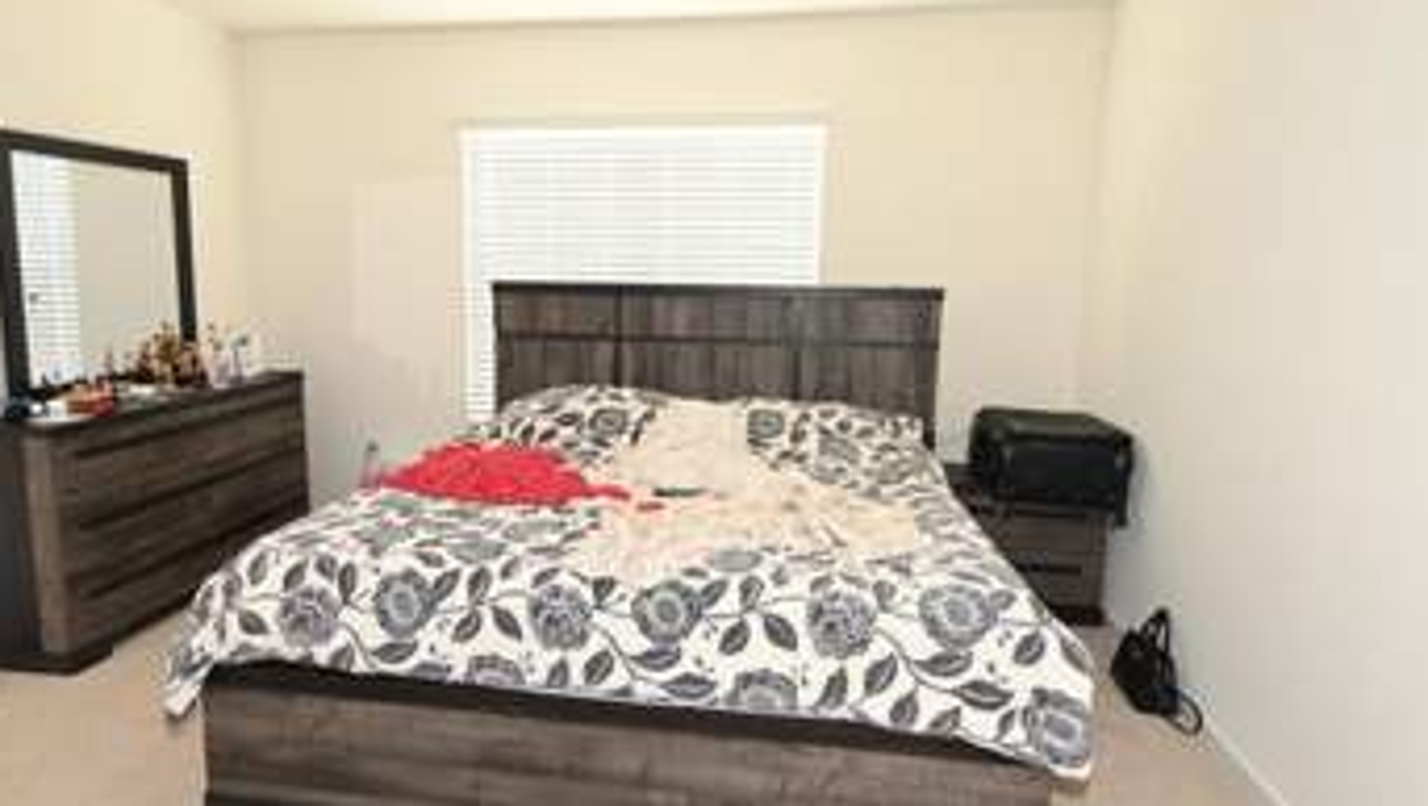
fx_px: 834
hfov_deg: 80.9
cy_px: 349
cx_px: 647
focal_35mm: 22
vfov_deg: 51.4
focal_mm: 10
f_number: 4
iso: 1100
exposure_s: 1/60
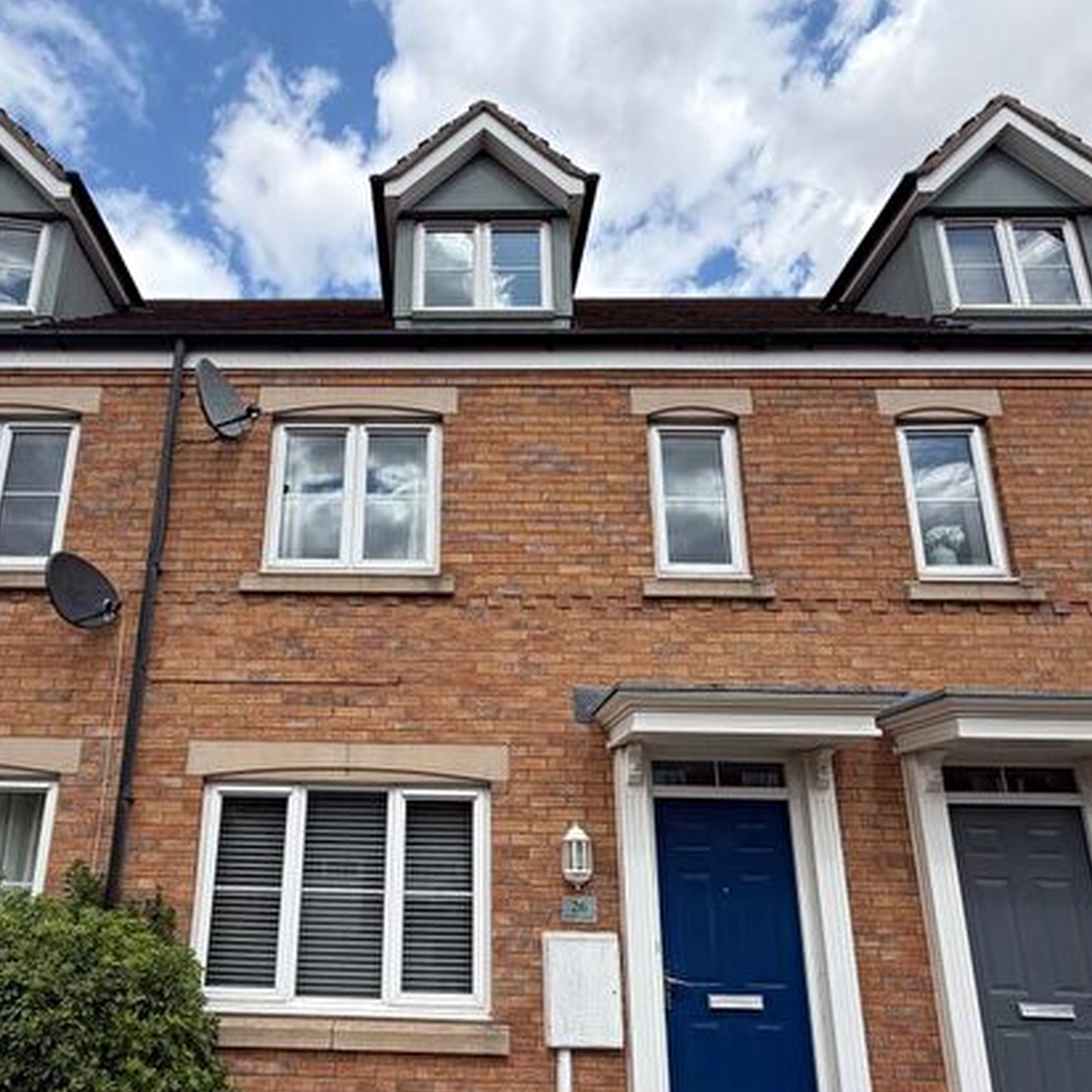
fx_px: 749
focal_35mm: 21
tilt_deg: +15.5
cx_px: 429
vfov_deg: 70.8
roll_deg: -1.7
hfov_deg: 71.3
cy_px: 693
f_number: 2.2
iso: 32
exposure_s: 1/770
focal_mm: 2.22
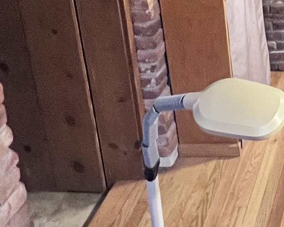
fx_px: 513
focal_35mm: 61
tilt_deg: -15.5
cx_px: 428
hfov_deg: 24.2
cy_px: -127
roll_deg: -0.5
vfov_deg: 20.7
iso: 640
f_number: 1.8
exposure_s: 1/40
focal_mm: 1.57
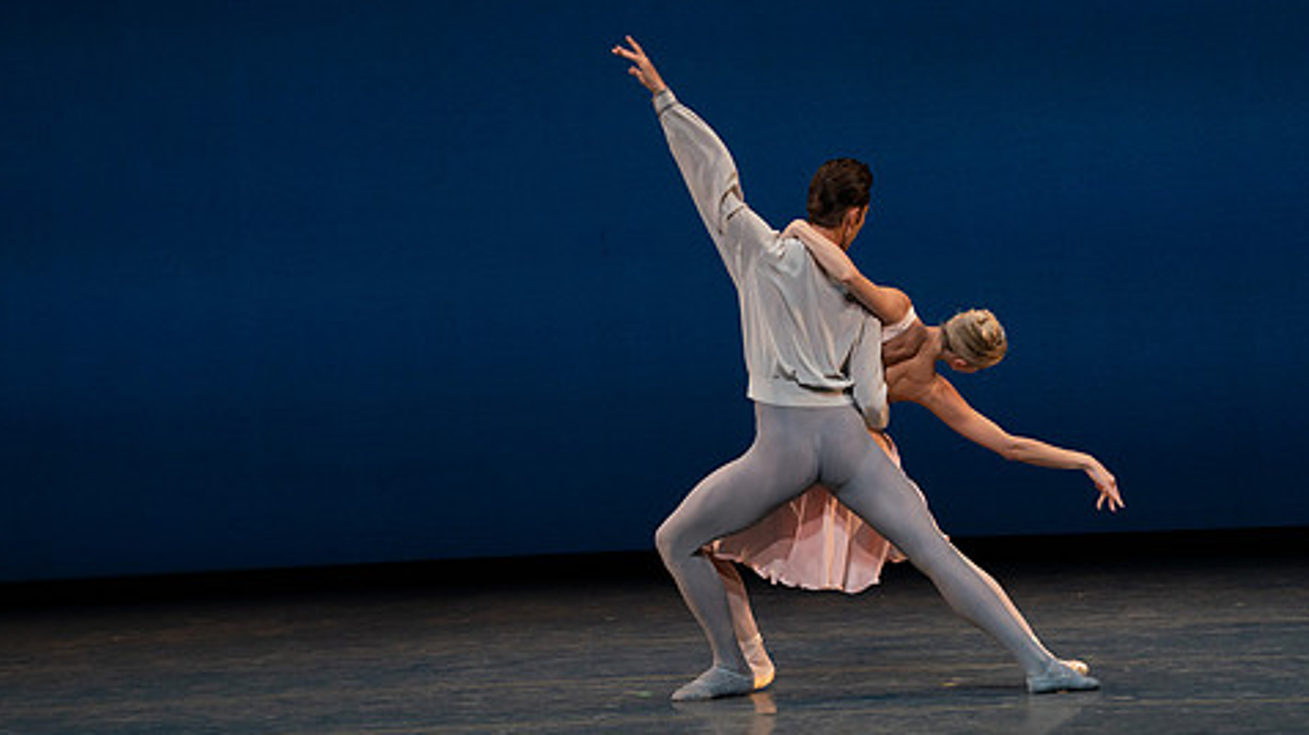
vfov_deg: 4.8
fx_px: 8848
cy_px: 259
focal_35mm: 255
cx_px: 628
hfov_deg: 8.5
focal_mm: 200
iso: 3200
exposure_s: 1/500
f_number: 8
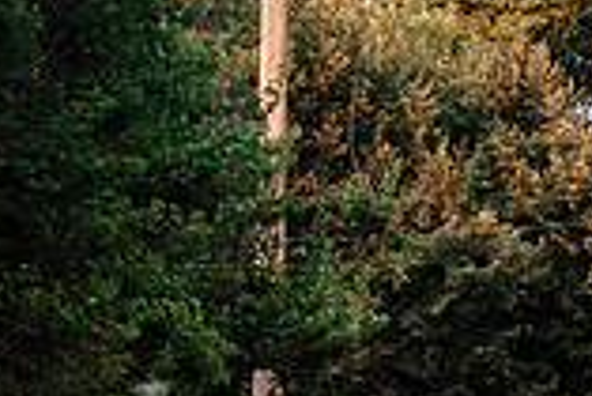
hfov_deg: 12.8
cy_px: 599
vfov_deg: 8.7
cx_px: 818
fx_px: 2535
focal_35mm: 154
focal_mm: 24
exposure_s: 1/160
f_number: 4
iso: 800
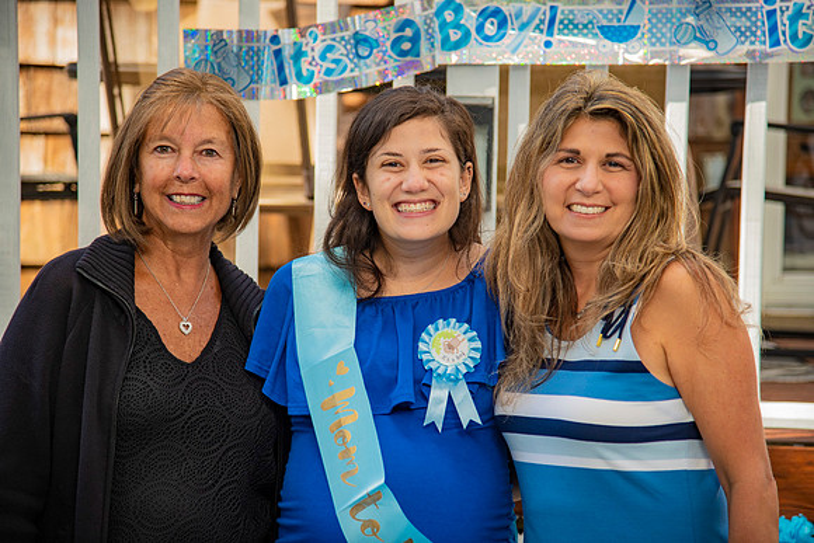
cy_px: 272
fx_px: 2375
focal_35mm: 105
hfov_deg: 19.5
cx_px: 407
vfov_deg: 13.0
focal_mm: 105
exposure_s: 1/200
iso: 100
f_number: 4
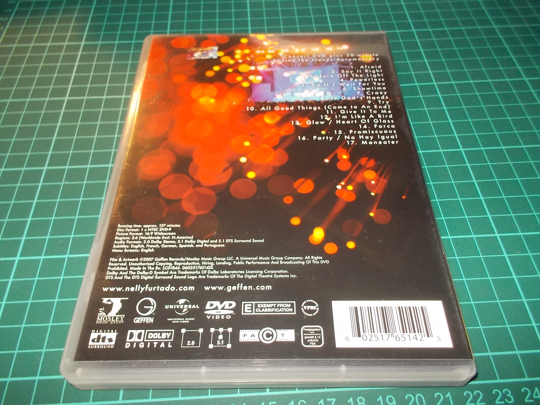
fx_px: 452
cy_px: 202
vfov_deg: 48.2
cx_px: 270
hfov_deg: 61.7
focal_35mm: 29
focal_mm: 4.1
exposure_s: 1/30
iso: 200
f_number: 3.3
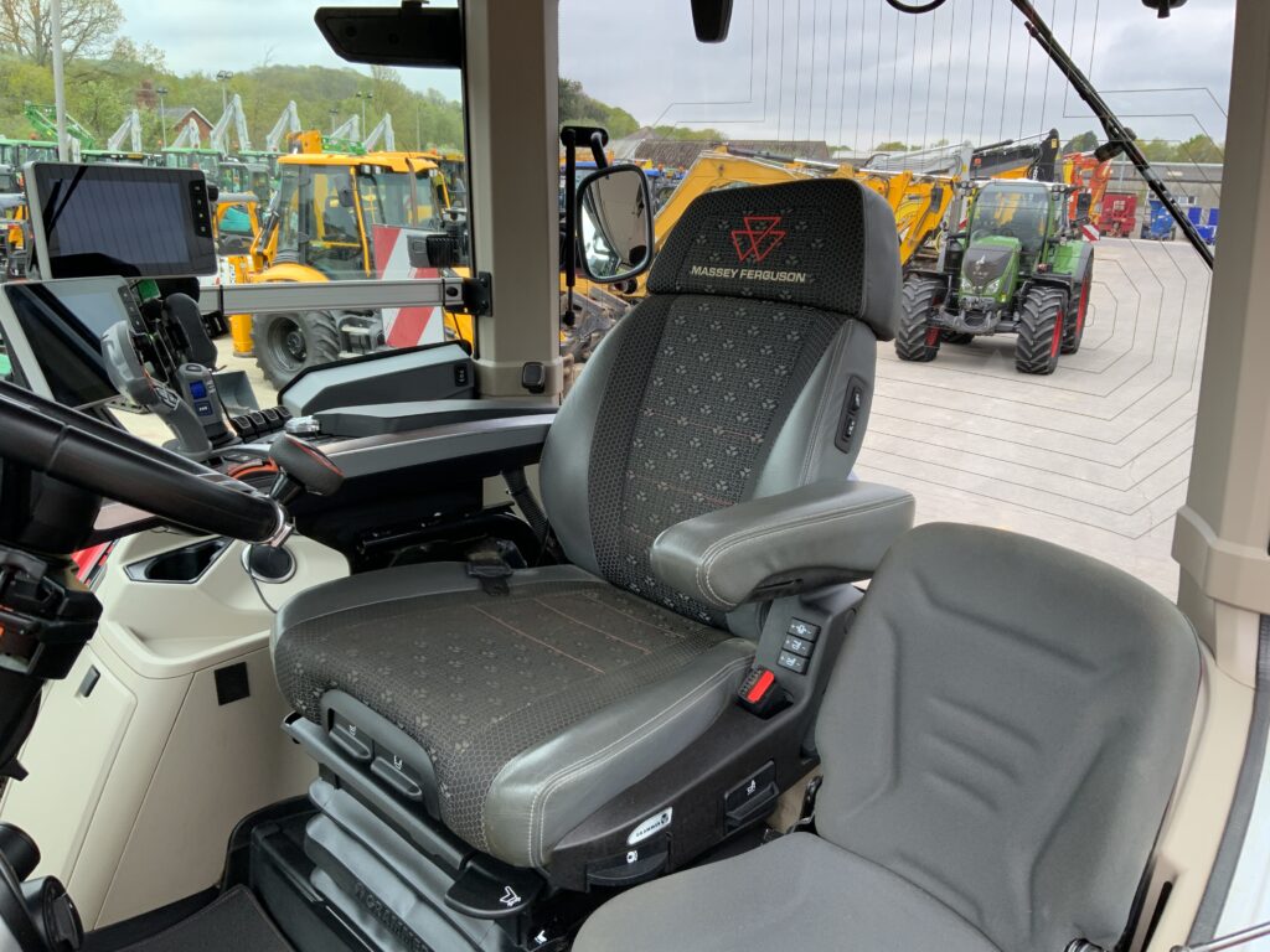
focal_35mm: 29
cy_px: 476
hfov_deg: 61.7
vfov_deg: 48.2
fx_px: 1064
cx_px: 635
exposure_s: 1/122
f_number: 1.8
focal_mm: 3
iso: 32
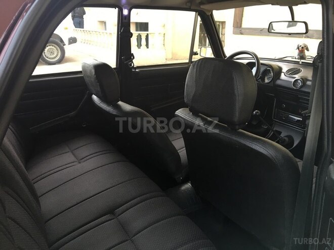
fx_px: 280
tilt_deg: -19.3
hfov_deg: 61.7
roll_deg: -1.1
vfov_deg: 48.2
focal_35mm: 29
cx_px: 167
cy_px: 125
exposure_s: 1/33
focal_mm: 4.15
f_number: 2.2
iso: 25
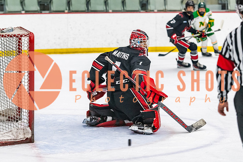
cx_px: 138
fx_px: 1083
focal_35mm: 160
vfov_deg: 8.6
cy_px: 69
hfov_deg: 12.8
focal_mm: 112
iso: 3200
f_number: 2.8
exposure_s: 1/640
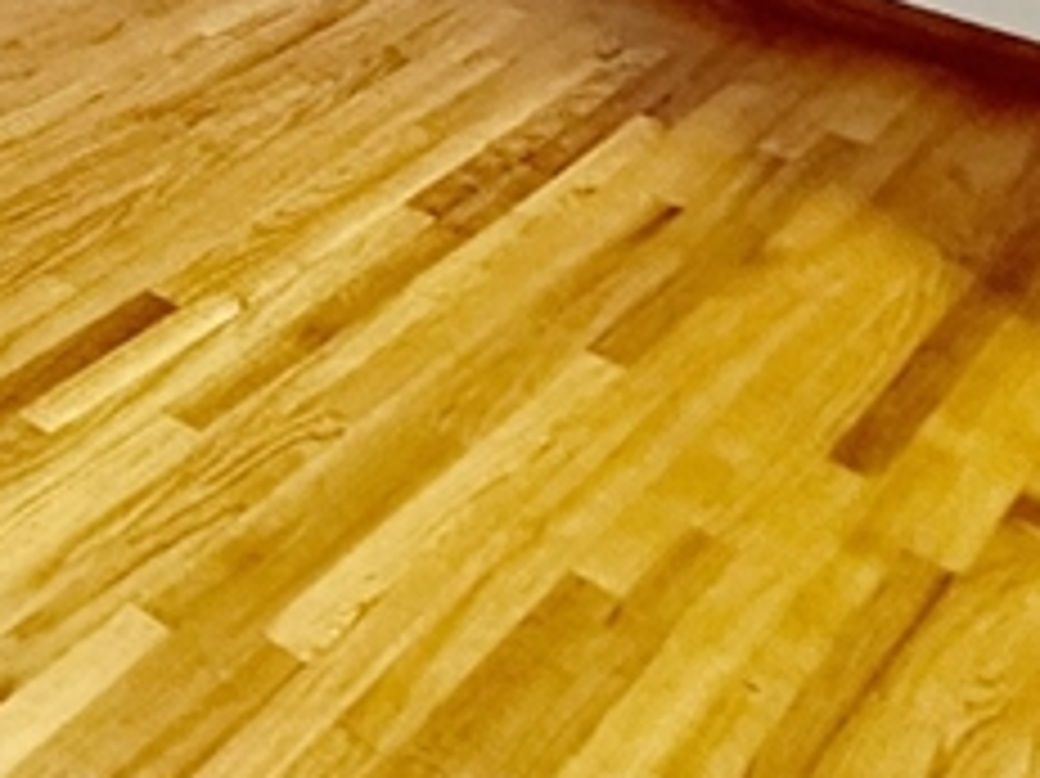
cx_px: -293
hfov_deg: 26.7
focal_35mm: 62
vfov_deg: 19.8
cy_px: -459
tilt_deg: -8.8
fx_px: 1862
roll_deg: -0.6
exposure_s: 1/60
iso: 640
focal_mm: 2.22
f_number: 2.2
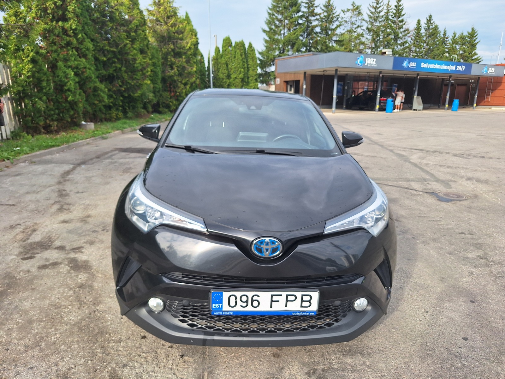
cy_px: 190
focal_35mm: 23
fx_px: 336
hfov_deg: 73.9
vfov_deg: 58.9
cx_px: 252
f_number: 1.8
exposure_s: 1/1038
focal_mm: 5.54
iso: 40
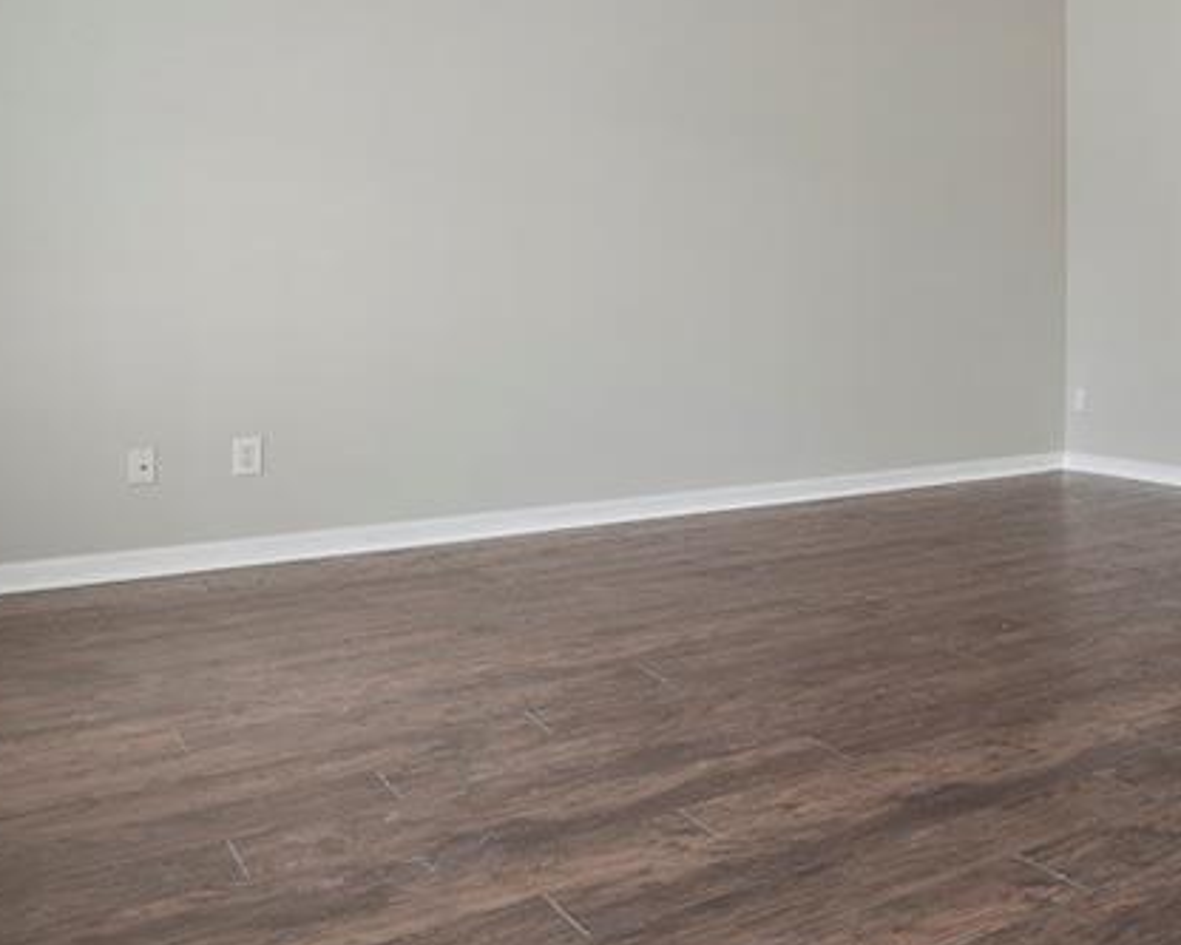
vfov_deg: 39.3
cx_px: 1184
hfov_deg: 42.3
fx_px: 1294
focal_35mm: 37
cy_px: 265
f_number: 7.1
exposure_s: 1/6
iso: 250
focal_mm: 16
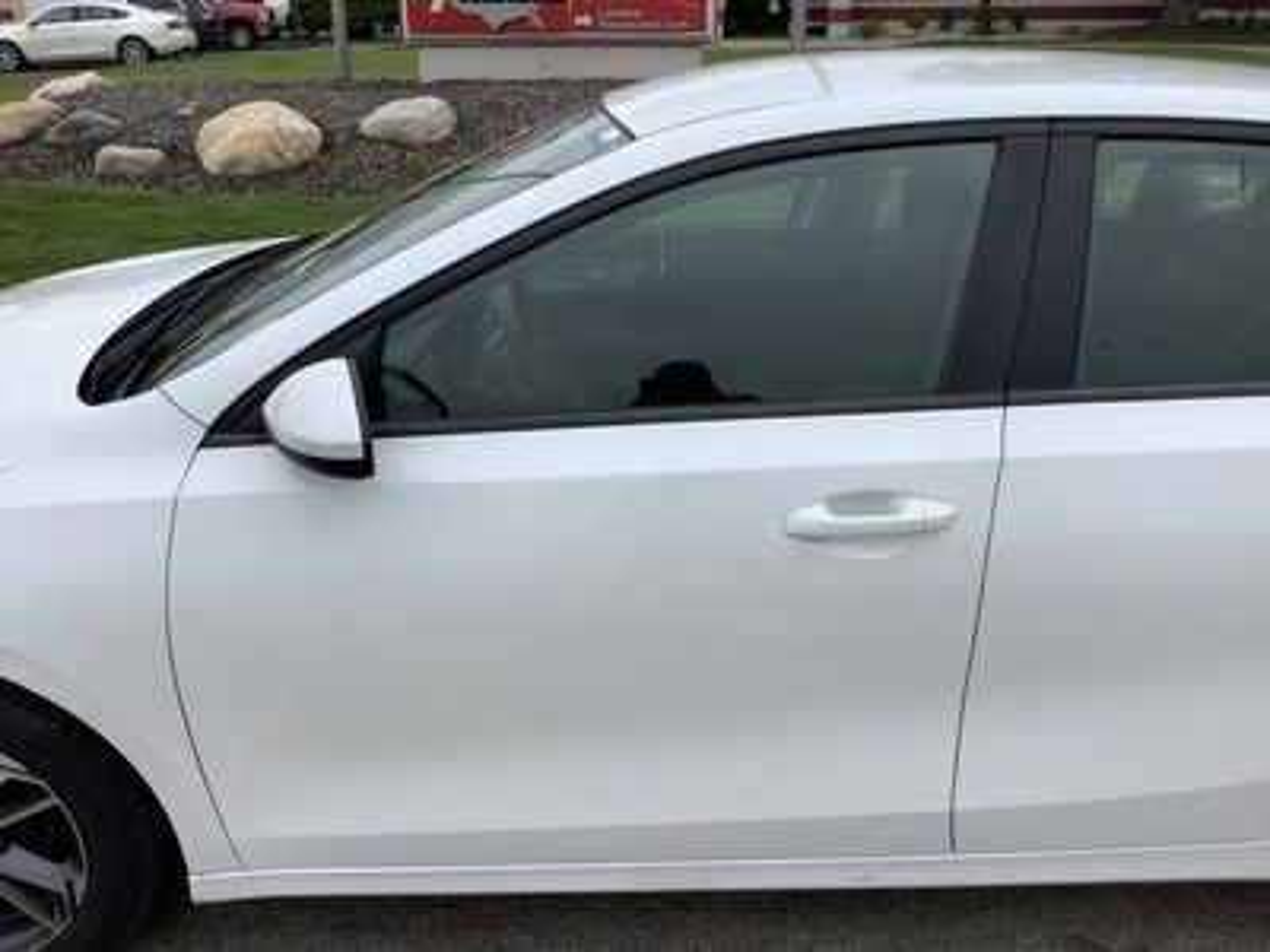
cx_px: 635
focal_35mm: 31
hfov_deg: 58.4
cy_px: 476
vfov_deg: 45.4
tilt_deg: -24.4
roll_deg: +4.8
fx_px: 1137
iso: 25
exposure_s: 1/397
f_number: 2.4
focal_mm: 3.3
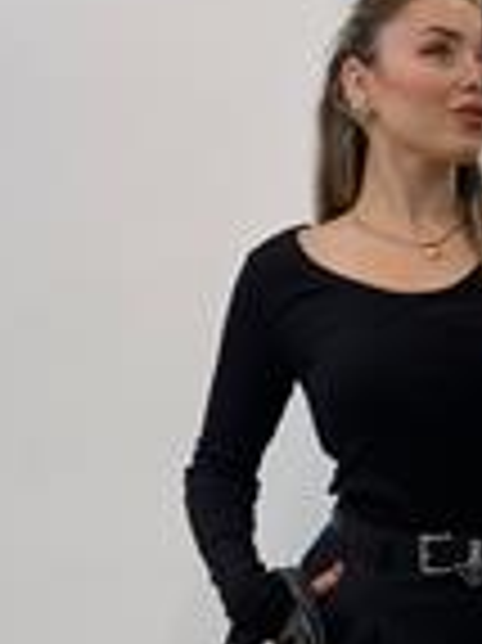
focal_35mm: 150
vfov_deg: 13.0
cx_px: 459
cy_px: 646
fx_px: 2789
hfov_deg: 9.8
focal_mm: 6
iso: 80
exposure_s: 1/100
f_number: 2
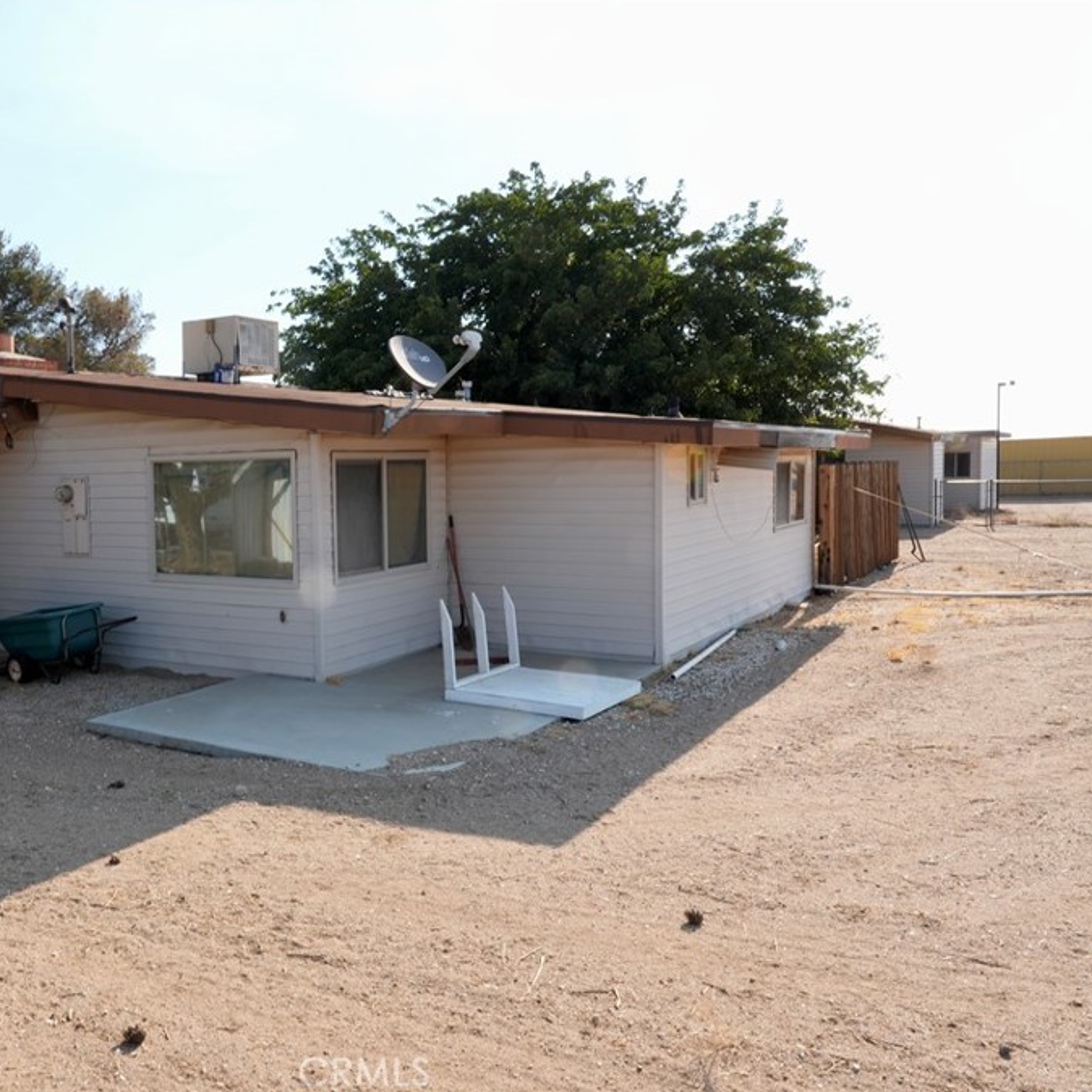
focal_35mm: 31
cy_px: 542
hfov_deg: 50.3
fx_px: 1106
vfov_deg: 52.5
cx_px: 271
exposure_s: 1/60
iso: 250
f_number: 18
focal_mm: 16
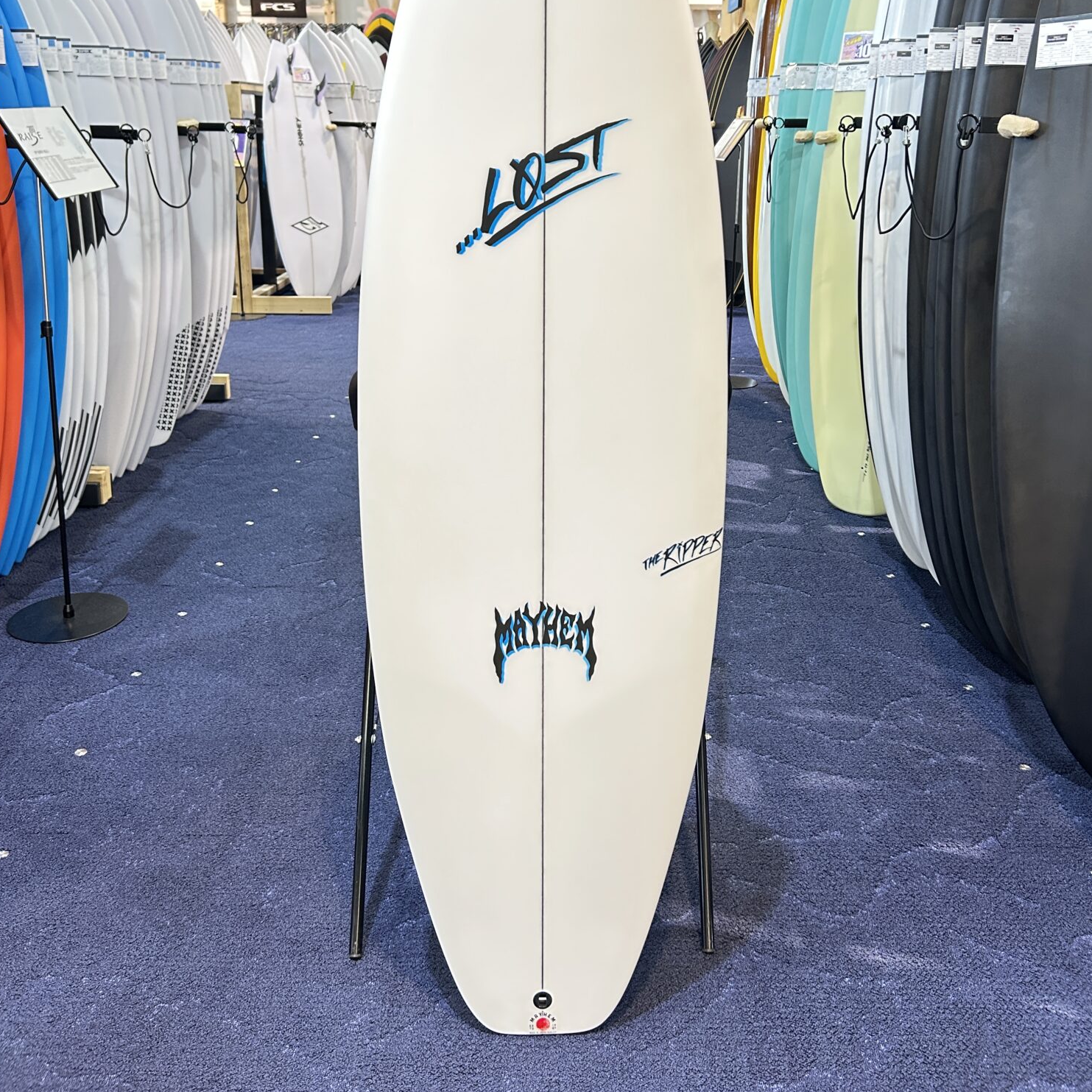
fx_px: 1106
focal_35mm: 31
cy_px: 363
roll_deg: -0.8
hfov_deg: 52.5
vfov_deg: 51.5
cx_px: 544
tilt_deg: -12.2
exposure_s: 1/60
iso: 250
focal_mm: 5.7
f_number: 1.5
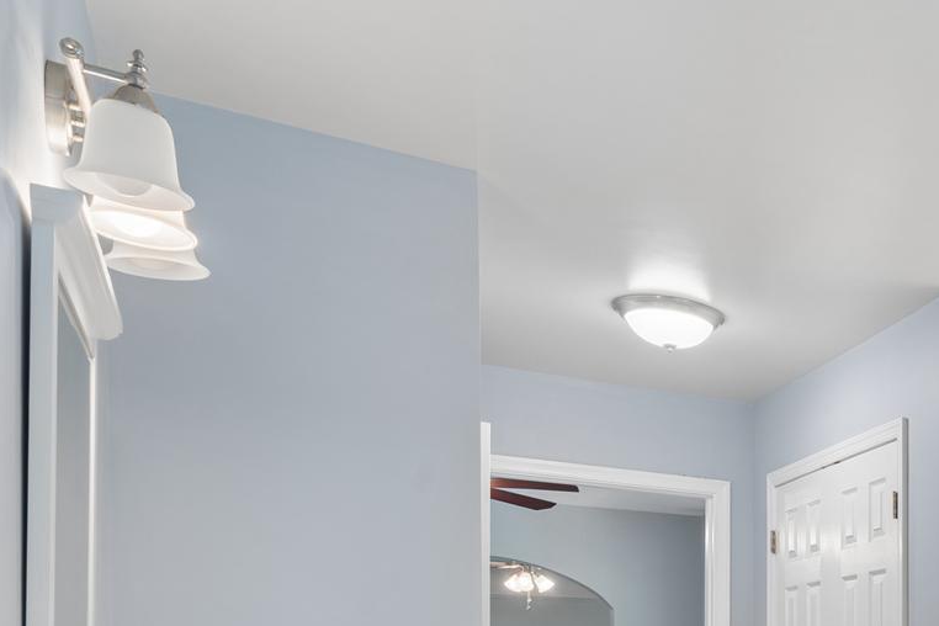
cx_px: 1238
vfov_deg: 27.7
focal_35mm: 43
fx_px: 1121
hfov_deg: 32.9
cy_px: 733
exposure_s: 1/8
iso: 200
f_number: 10
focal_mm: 16
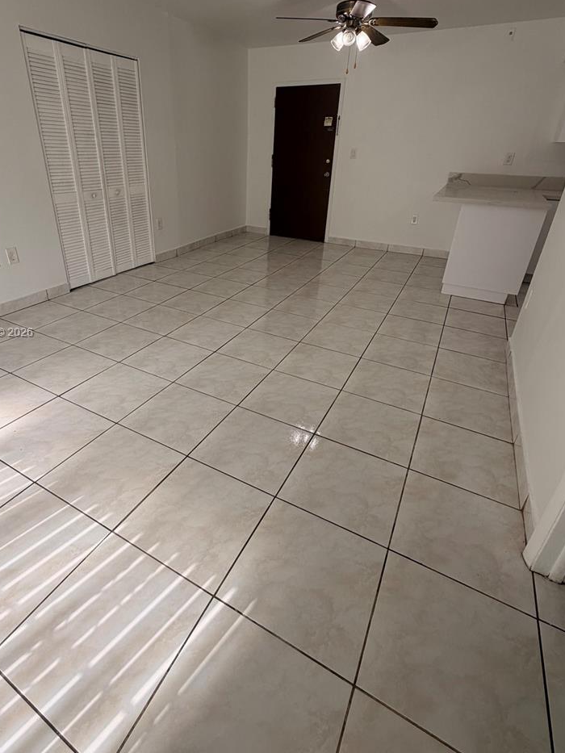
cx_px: 247
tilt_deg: -25.0
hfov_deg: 71.3
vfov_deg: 87.4
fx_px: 392
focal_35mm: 18
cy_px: 333
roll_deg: -1.9
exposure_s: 1/120
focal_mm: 2.22
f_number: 2.2
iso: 50
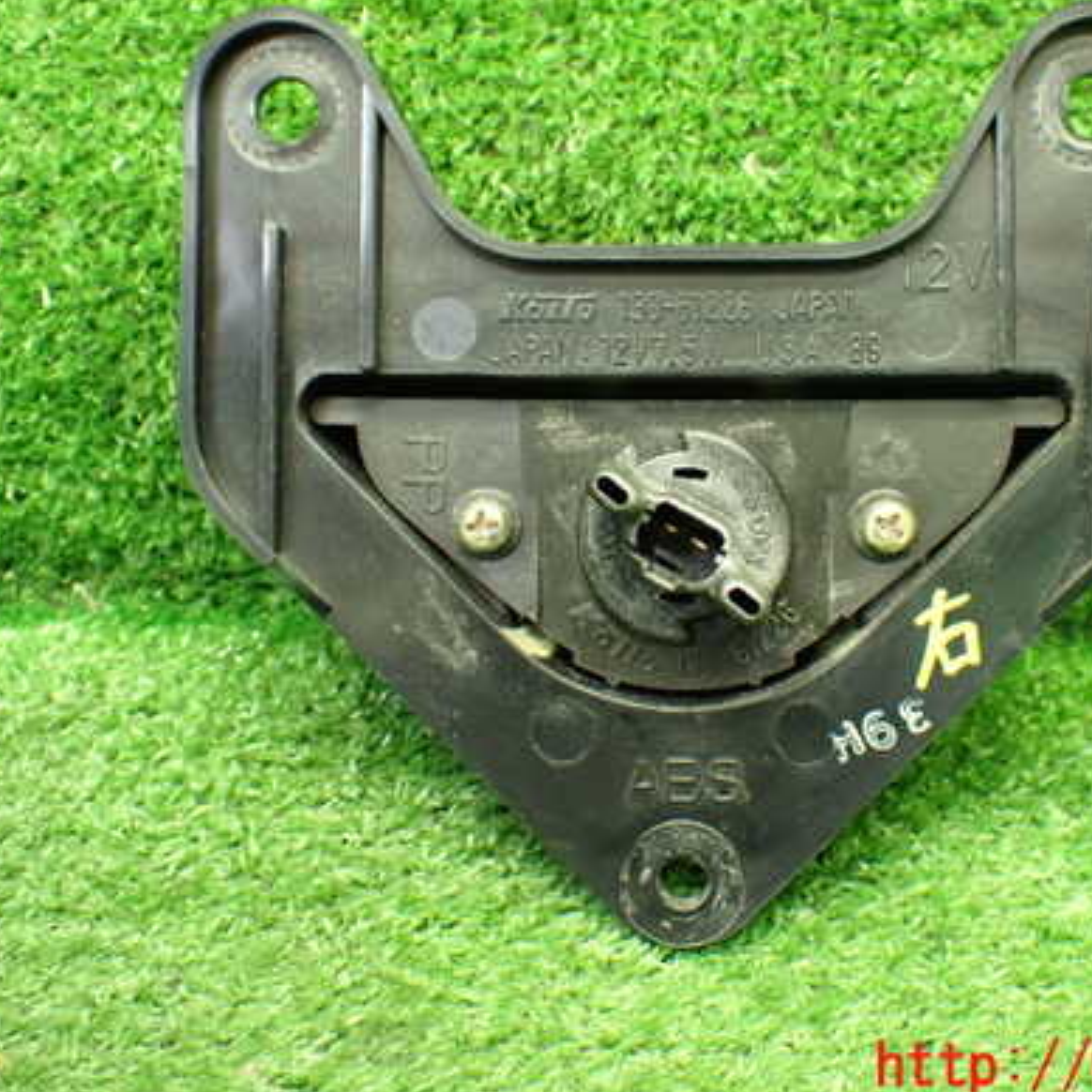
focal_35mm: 52
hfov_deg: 32.7
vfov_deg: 32.7
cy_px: 470
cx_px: 667
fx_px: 1856
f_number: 2.7
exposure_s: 1/40
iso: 1000
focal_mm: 6.83
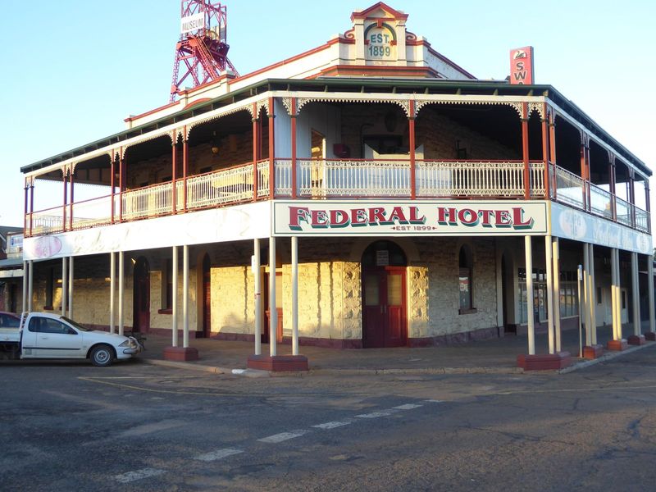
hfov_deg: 47.9
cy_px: 246
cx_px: 328
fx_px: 739
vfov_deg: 36.8
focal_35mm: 39
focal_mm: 6.7
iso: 80
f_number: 3.7
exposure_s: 1/80
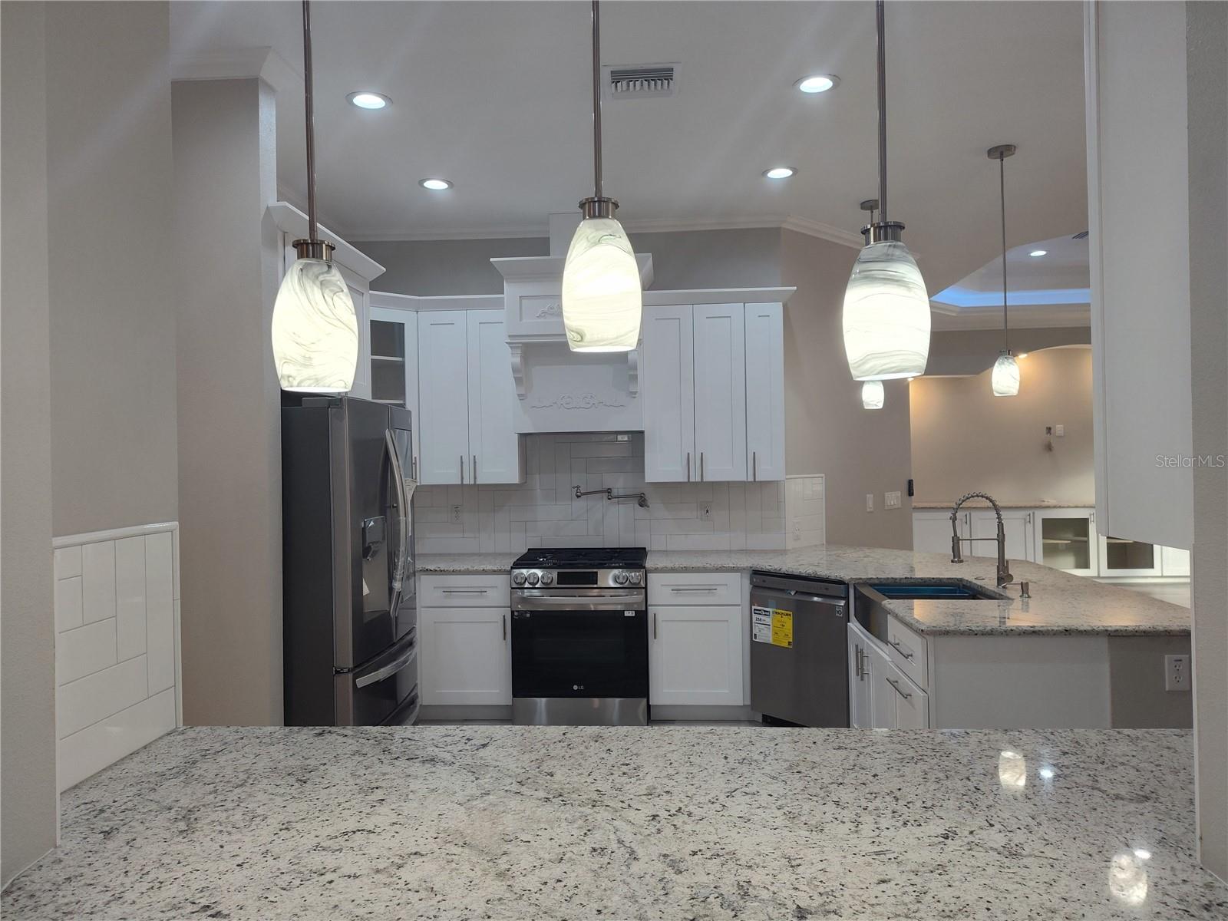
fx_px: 816
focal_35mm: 23
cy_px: 460
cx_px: 614
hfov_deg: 73.9
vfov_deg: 58.9
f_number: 1.8
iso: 234
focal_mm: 5.56
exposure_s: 1/120
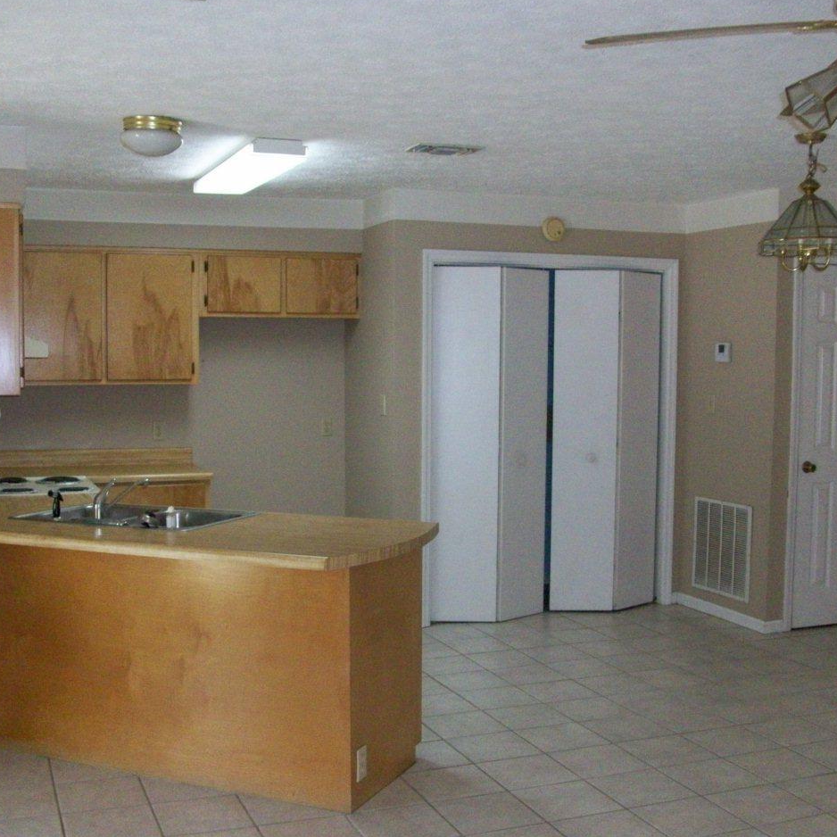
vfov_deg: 40.9
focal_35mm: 41
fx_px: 1122
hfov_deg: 40.9
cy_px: 410
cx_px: 402
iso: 320
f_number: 2.8
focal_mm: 5.7
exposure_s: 1/60
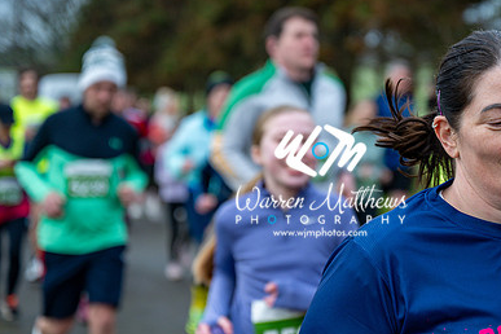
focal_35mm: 105
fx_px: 1461
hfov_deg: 19.4
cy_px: 179
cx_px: 320
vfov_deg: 13.0
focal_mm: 70
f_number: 2.8
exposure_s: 1/1250
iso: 400
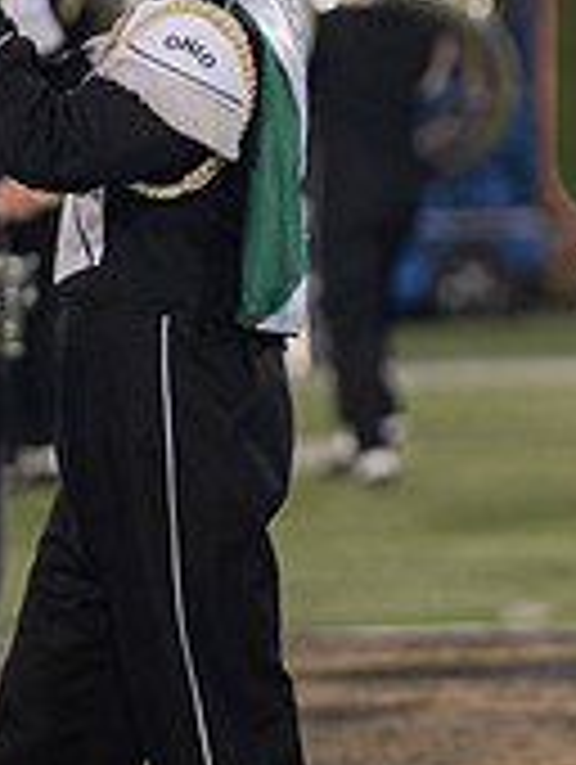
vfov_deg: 3.0
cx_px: 896
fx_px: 14474
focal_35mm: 654
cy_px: 104
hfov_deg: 2.3
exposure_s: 1/500
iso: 1000
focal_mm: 200
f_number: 2.8
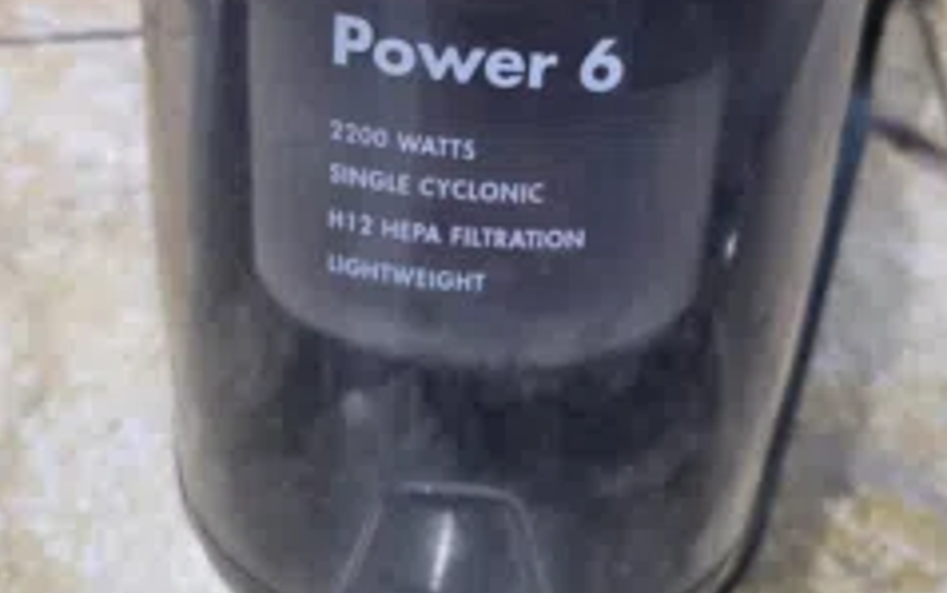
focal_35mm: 41
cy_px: 68
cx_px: 513
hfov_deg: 48.1
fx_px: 1059
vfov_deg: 30.0
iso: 1000
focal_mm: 6.3
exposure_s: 1/100
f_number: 1.7
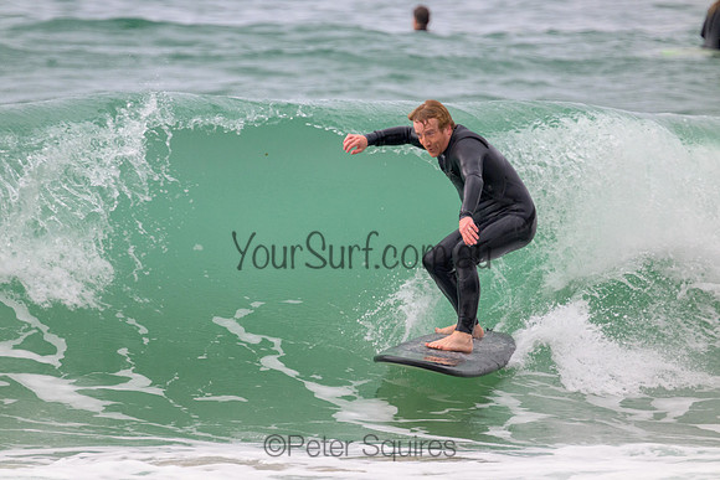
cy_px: 240
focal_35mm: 800
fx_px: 16003
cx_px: 360
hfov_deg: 2.6
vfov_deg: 1.7
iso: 1600
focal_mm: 800
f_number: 11
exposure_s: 1/1000
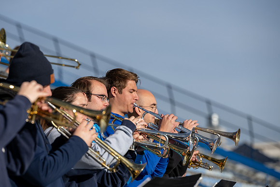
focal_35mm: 166
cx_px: 125
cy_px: 84
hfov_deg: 12.4
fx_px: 1291
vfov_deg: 8.3
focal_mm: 150
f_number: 4
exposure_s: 1/2500
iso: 100
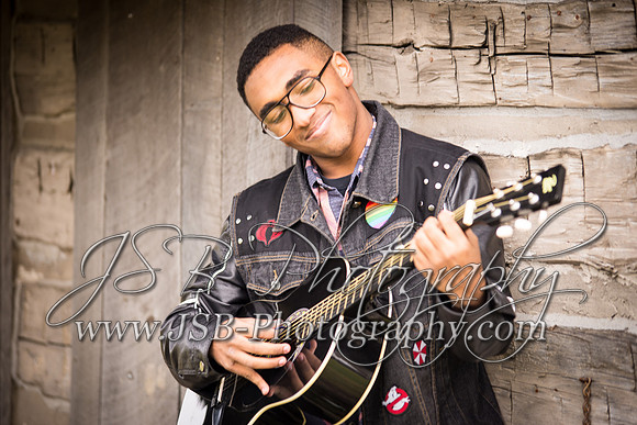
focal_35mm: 140
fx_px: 2478
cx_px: 318
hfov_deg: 14.7
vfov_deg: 9.8
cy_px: 212
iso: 200
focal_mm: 140
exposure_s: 1/30
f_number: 2.8
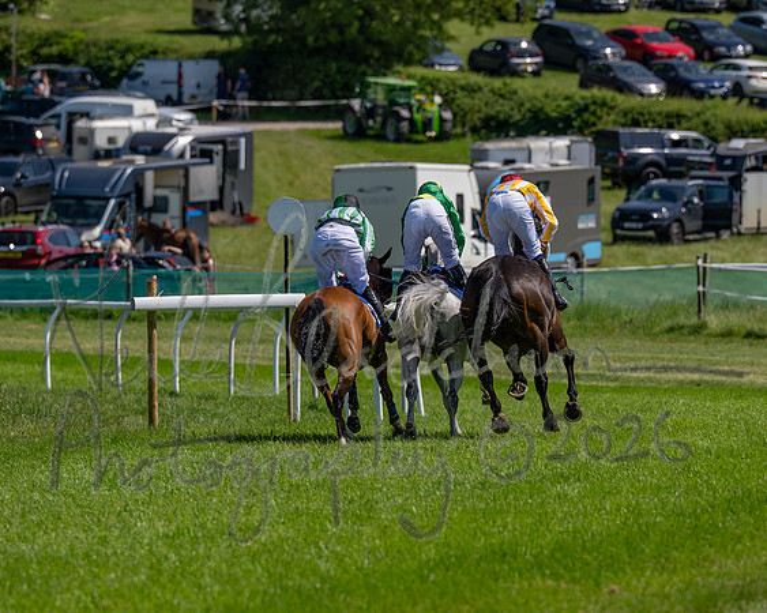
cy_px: 306
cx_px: 384
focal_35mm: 338
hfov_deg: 5.7
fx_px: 7670
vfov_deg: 4.6
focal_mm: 200
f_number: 4
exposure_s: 1/2000
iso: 125
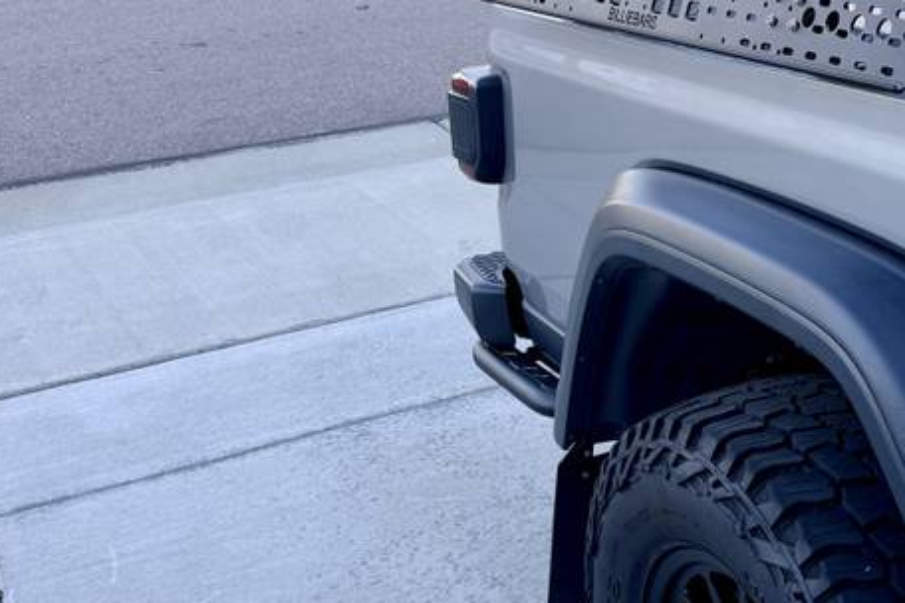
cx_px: 782
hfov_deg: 34.0
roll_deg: -1.8
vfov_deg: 24.1
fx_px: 1408
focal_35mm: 56
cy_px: 238
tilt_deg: -18.7
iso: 64
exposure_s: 1/235
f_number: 1.78
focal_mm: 6.76
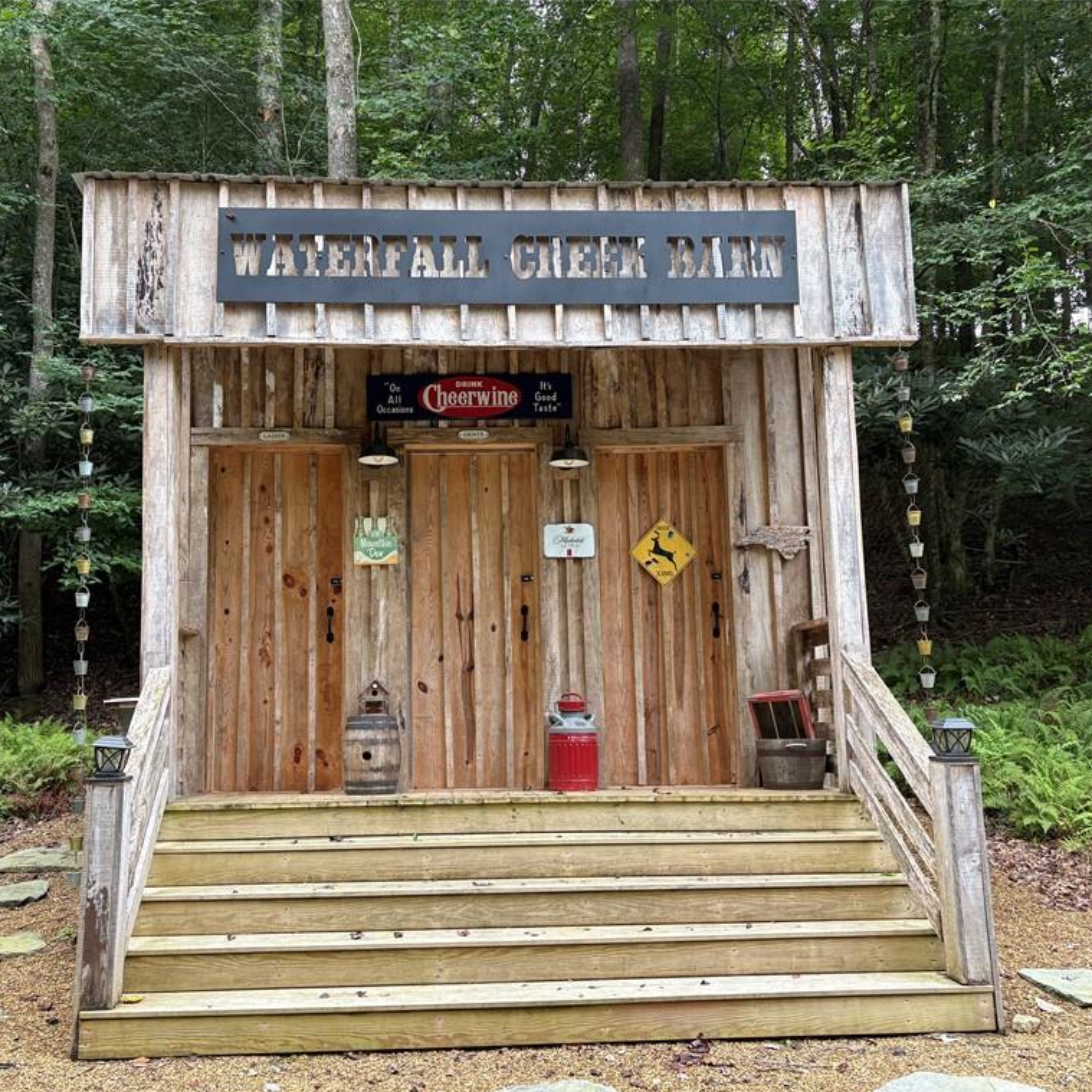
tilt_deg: +9.2
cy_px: 551
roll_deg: +2.1
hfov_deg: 52.4
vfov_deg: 52.5
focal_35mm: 31
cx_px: 489
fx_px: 1106
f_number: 1.6
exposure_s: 1/121
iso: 100
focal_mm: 5.96
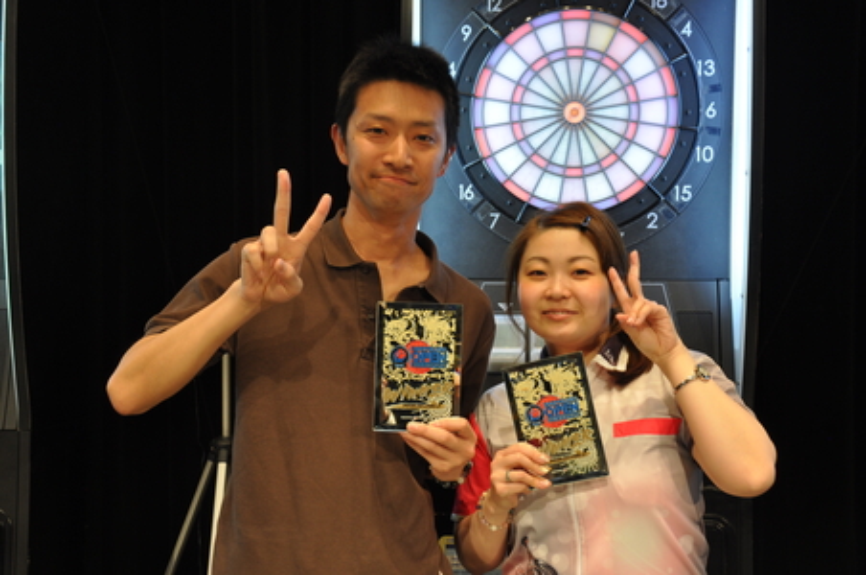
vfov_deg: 28.0
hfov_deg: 41.2
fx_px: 1153
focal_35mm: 48
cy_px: 288
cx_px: 433
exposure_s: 1/15
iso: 400
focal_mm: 32
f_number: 4.2
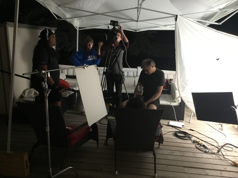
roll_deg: -0.9
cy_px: 89
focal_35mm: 31
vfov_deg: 45.4
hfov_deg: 58.4
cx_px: 119
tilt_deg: -14.0
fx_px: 213
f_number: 2.4
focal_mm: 3.3
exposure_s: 1/24
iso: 200
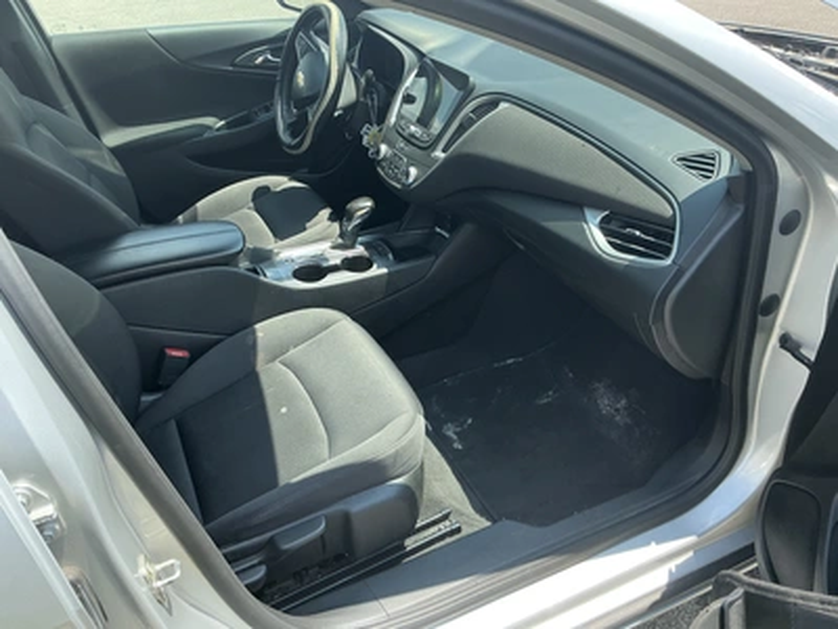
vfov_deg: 49.7
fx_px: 678
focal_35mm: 28
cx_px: 419
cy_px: 314
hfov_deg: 63.4
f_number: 1.8
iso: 25
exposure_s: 1/329
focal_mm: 3
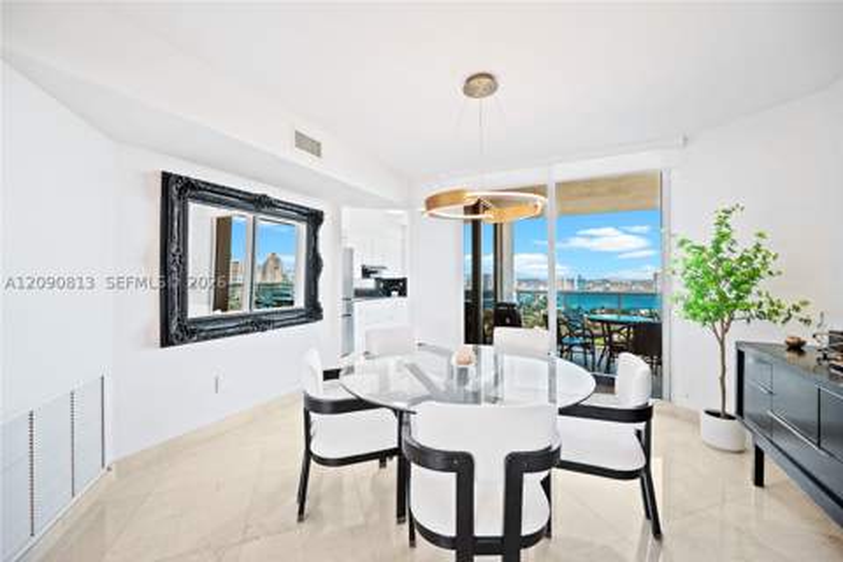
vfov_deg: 81.2
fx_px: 328
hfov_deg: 104.3
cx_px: 422
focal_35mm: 14
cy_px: 281
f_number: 2.8
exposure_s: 1/15
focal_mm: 14
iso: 100
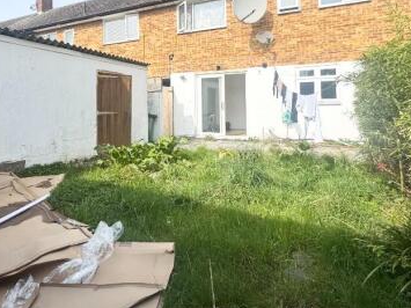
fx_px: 273
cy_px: 101
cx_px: 178
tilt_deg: +0.9
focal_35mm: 23
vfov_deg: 57.5
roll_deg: +1.3
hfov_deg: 73.6
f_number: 2.2
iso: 50
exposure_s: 1/2494
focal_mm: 2.22
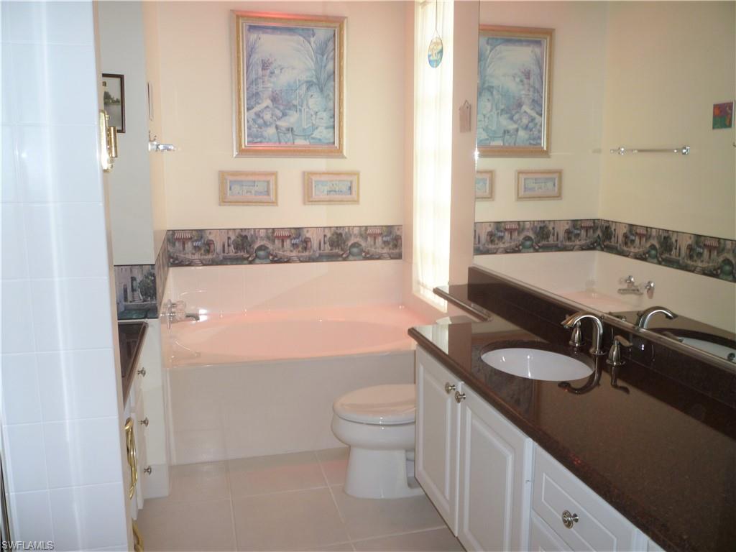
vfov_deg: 48.2
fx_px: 617
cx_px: 368
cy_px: 276
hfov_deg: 61.7
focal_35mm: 29
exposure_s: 1/30
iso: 100
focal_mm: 5.2
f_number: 3.3
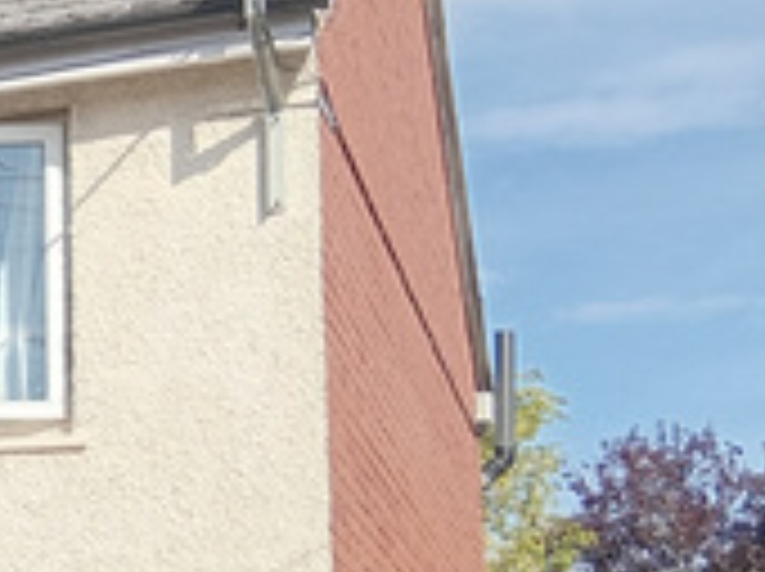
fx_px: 1832
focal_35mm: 83
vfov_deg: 17.5
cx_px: -536
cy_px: 482
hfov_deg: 19.1
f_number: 1.8
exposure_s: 1/333
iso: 25
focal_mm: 3.86
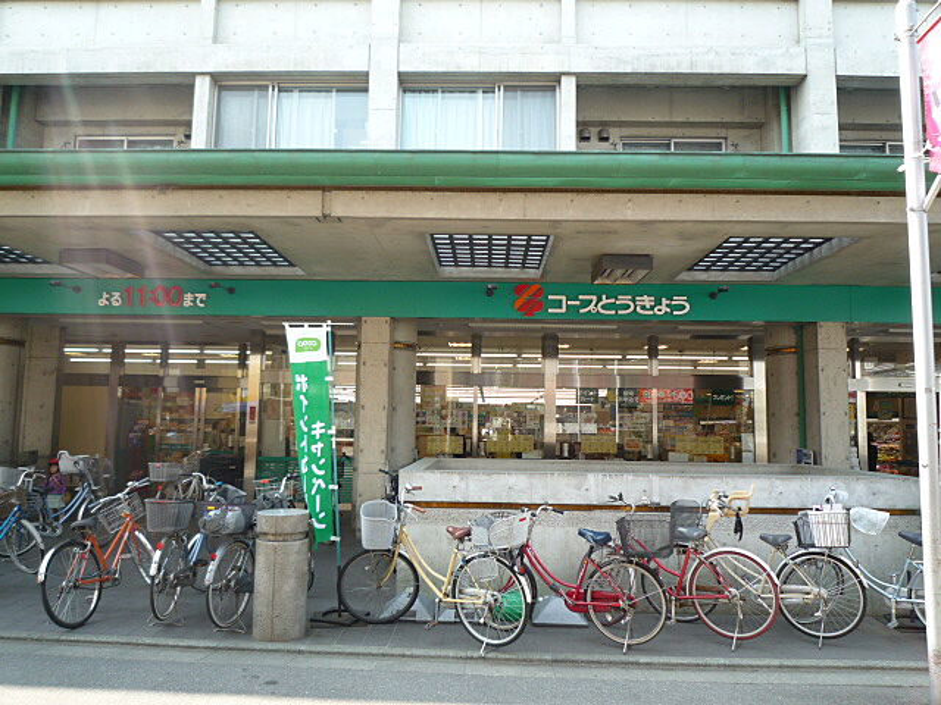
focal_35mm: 25
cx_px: 470
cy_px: 352
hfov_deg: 69.4
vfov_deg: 54.9
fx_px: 680
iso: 100
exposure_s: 1/200
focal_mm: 4.4
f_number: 2.8
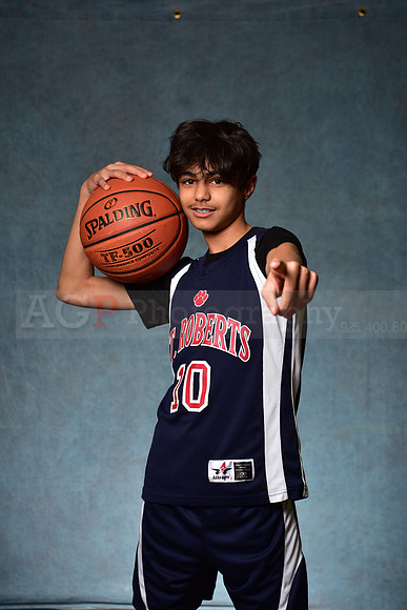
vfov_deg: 28.8
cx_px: 204
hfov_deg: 19.5
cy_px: 305
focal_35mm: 70
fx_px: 1186
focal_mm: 70
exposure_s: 1/200
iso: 100
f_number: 5
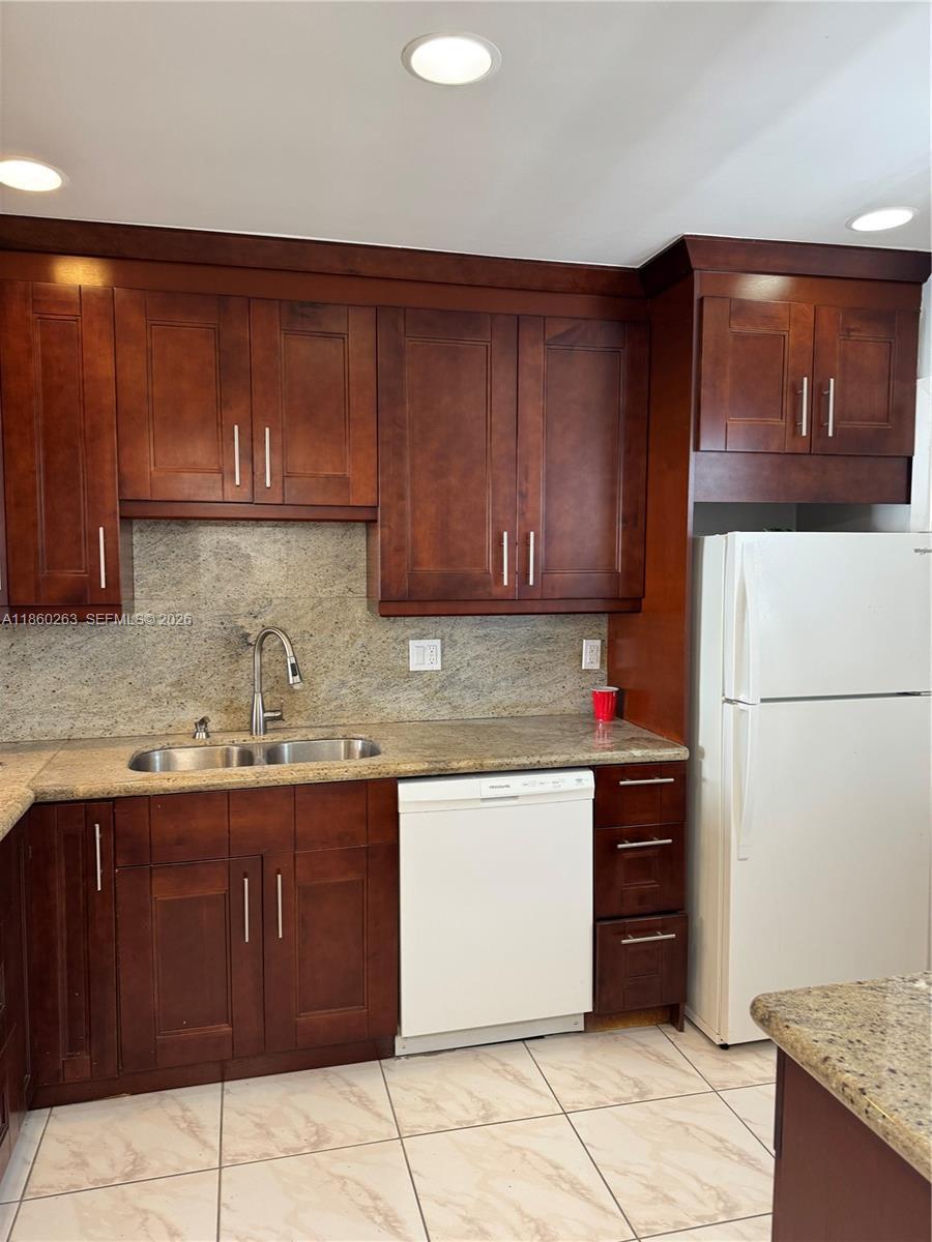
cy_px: 621
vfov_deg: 71.6
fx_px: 862
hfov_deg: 56.8
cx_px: 466
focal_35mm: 24
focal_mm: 6.76
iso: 200
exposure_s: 1/60
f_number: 1.78
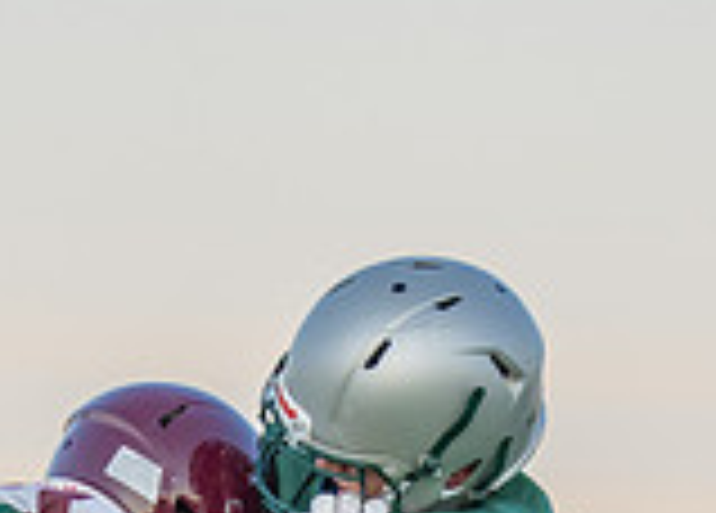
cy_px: 1020
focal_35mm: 699
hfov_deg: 2.9
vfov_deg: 2.1
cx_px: 210
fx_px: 14232
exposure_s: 1/1600
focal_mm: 151
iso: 250
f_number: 2.8
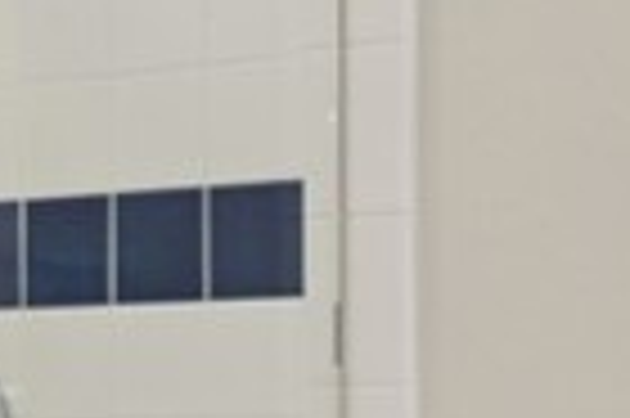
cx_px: 828
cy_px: 470
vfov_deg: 15.1
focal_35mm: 88
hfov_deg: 21.0
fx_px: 1538
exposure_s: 1/40
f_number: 8
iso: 400
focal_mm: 12
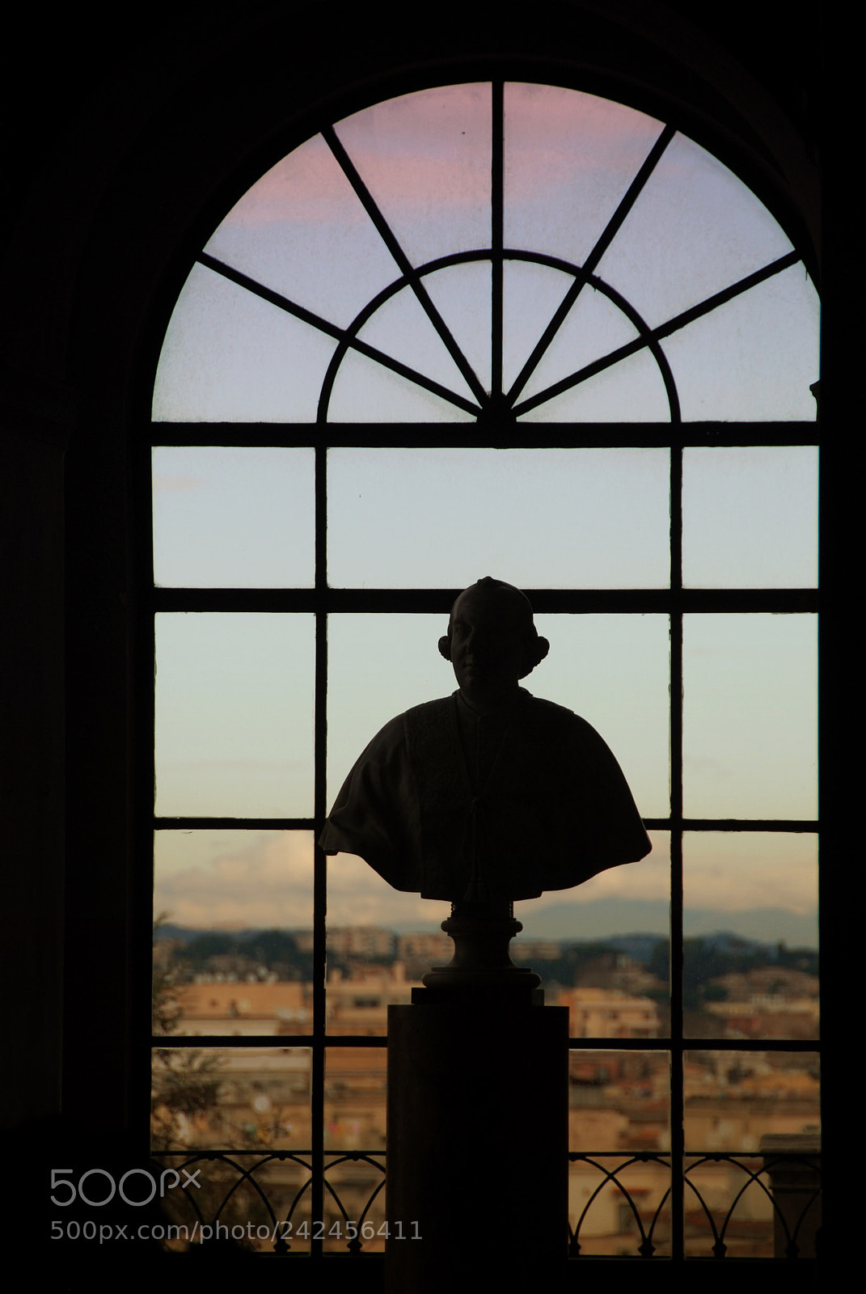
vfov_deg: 9.1
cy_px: 647
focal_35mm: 225
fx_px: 8095
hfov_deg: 6.1
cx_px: 433
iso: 200
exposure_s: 1/640
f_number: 5.6
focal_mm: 150
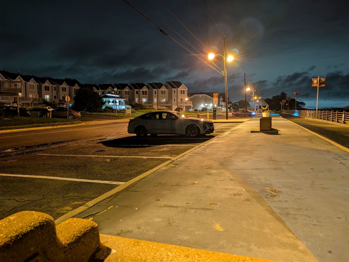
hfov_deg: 71.6
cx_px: 174
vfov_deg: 56.8
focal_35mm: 24
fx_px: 242
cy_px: 131
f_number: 1.7
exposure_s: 1/10
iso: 411
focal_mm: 4.53
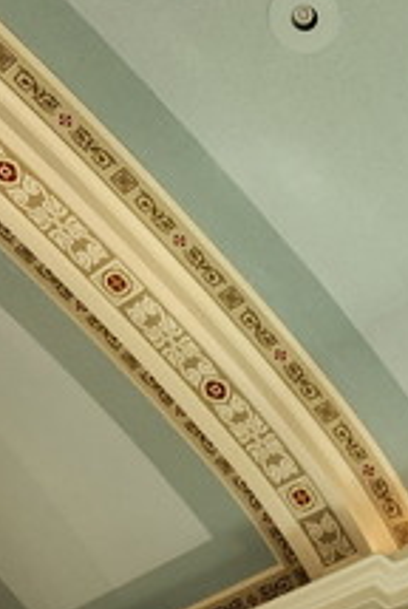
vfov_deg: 22.1
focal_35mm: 88
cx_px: 164
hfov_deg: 15.6
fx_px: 1491
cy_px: 626
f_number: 1.8
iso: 200
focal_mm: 5.4
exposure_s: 1/120
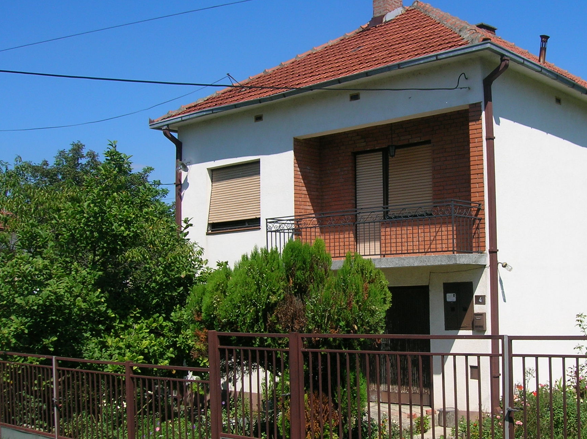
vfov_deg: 32.1
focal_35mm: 45
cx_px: 380
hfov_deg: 41.7
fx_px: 763
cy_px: 240
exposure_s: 1/506
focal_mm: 5.7
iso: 50
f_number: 4.9
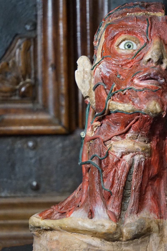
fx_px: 2192
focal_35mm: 315
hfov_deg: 4.4
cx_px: 84
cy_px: 126
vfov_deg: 6.5
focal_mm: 210
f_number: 6.3
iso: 5000
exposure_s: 1/320
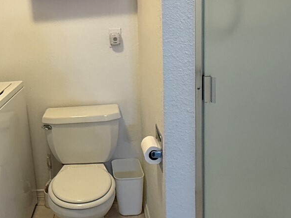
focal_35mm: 38
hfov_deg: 47.4
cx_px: 77
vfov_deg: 37.3
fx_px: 320
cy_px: 72
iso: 320
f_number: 2.2
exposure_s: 1/60
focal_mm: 2.22
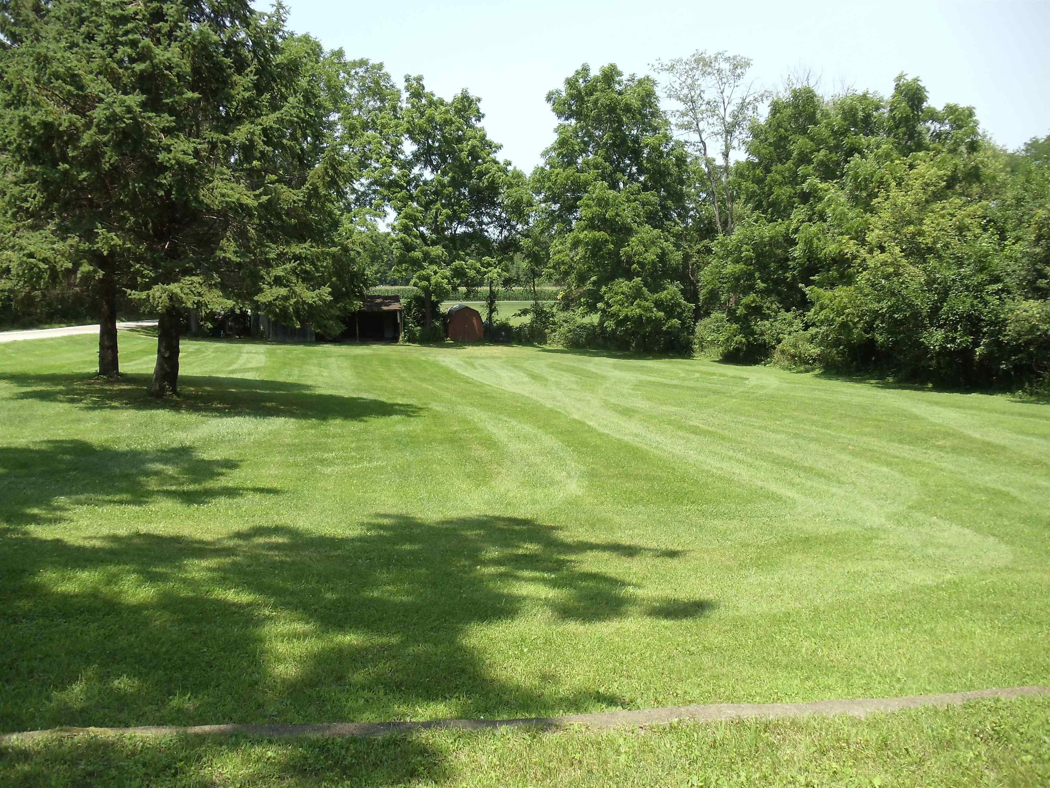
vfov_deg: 32.9
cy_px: 394
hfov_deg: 42.9
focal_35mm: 44
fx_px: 1335
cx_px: 525
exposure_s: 1/640
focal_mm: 6
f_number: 3.5
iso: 100
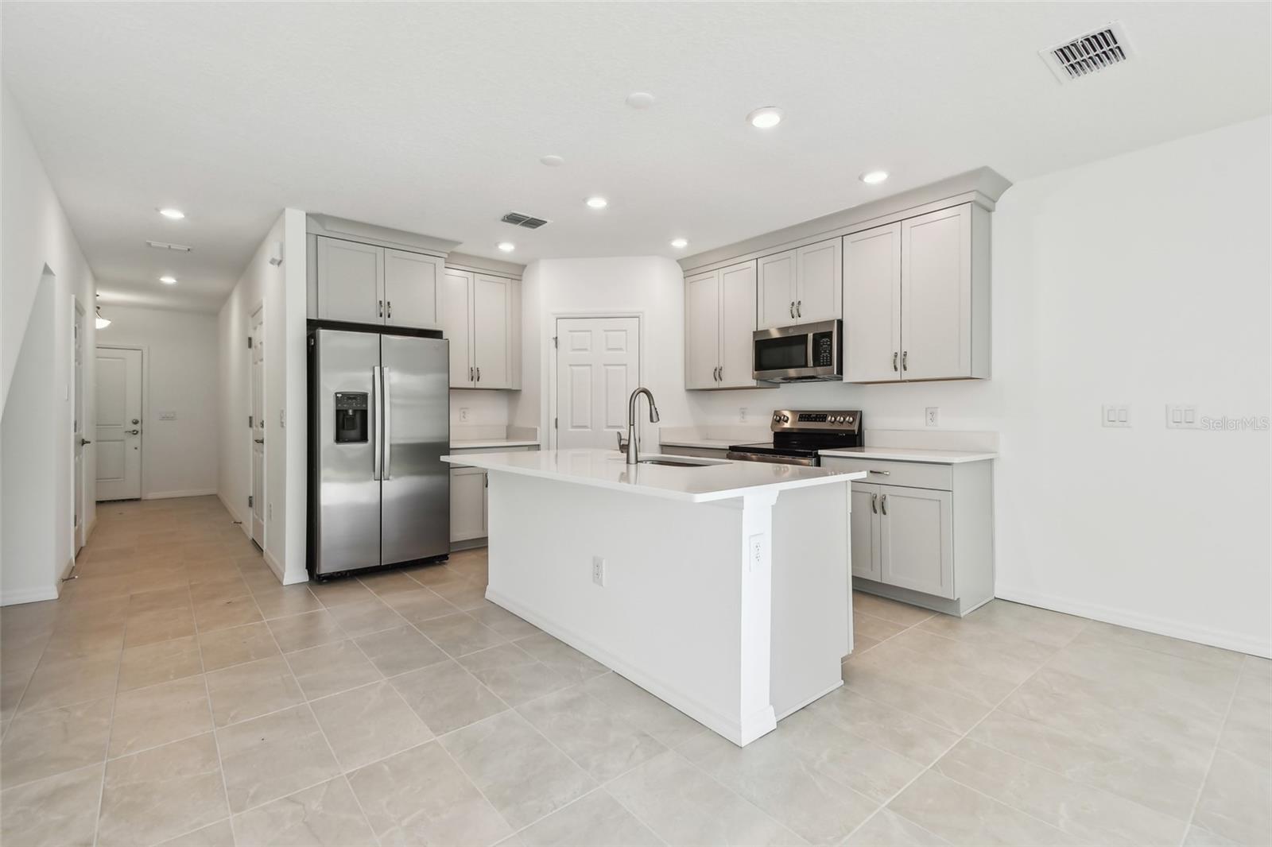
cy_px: 424
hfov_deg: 100.4
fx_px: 530
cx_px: 636
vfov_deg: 77.3
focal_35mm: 15
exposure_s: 1/30
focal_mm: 10
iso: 100
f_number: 7.1
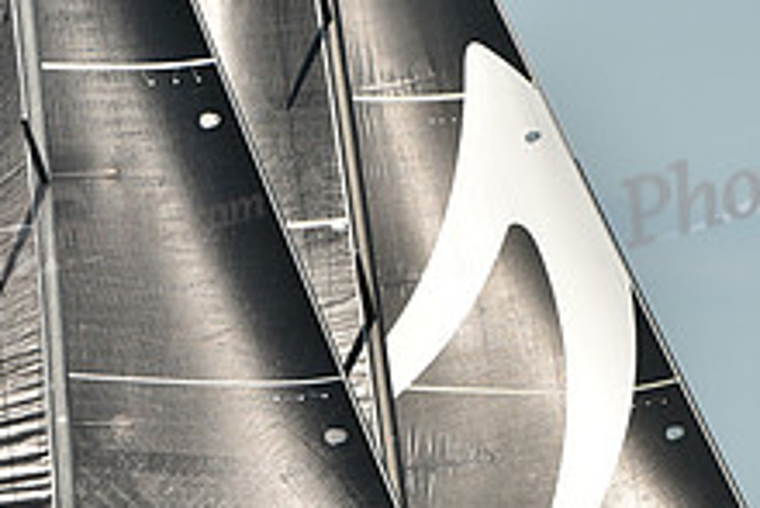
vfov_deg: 1.3
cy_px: 385
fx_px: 22307
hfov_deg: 2.0
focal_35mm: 1056
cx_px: 446
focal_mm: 400
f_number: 7.1
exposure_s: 1/1250
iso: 250
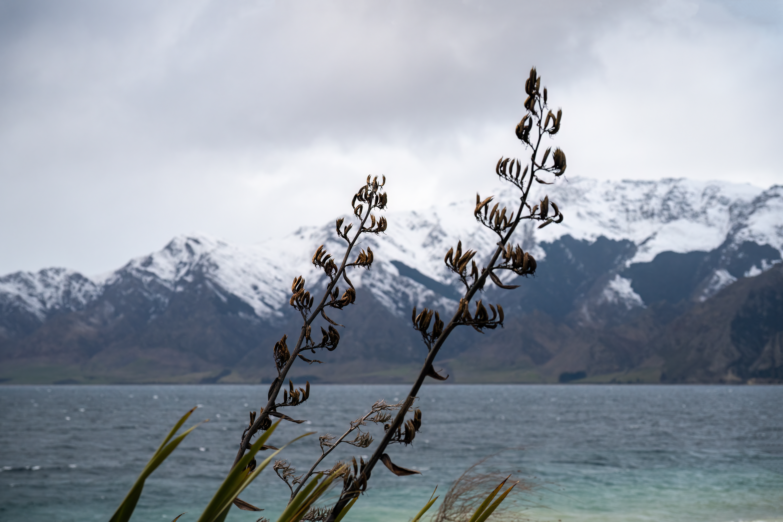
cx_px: 392
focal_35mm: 65
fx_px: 1414
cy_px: 261
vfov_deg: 20.9
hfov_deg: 31.0
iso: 400
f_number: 4.5
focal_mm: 65
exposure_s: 1/640
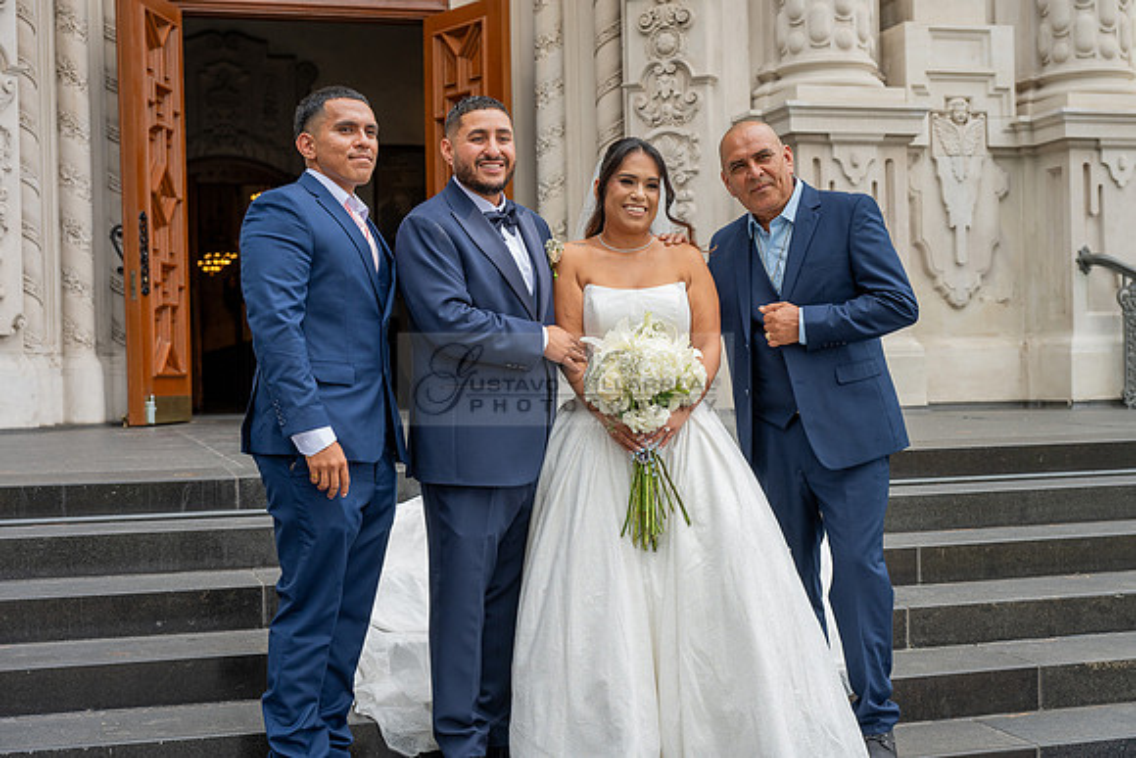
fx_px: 1610
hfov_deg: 38.9
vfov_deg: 26.5
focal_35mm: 51
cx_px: 568
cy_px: 379
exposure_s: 1/250
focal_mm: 51
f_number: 5
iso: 250
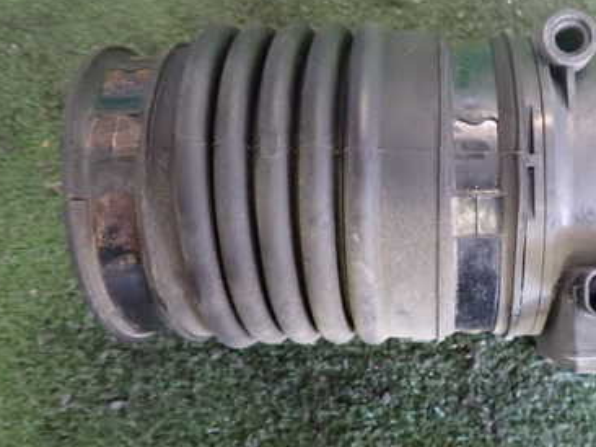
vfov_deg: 35.1
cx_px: 436
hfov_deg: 44.5
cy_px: 201
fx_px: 705
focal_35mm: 41
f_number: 2
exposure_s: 1/60
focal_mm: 4.5
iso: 800
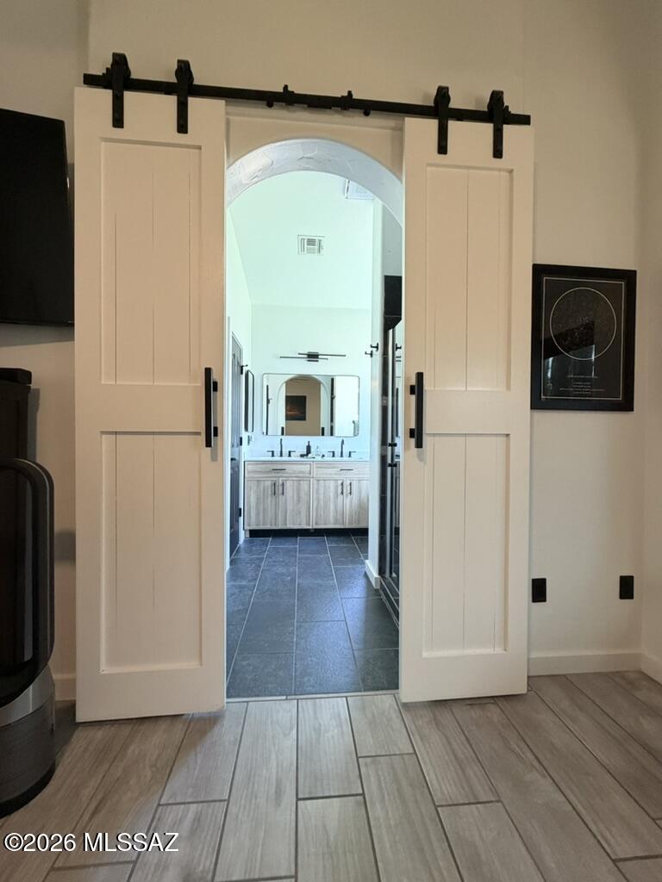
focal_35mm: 14
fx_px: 357
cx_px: 331
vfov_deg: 102.1
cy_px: 441
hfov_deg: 85.7
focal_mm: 2.22
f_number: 2.2
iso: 250
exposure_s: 1/60
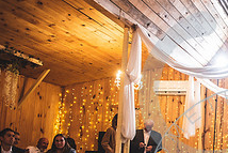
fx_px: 412
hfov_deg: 25.8
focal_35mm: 65
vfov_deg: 20.9
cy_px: 106
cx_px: 308
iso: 500
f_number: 2.8
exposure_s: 1/125
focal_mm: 24
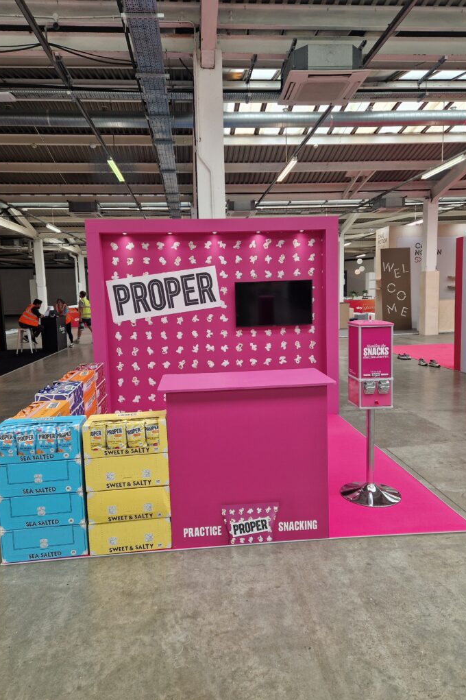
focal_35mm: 24
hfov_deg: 53.1
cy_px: 350
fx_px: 466
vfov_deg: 73.8
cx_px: 232
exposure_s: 1/100
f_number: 1.8
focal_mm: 5.4
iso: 50
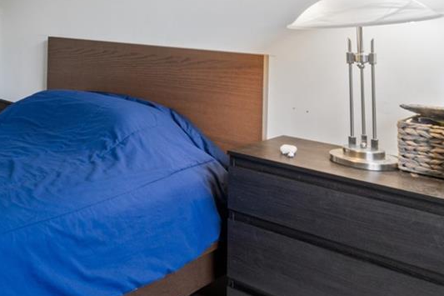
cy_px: -15
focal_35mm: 45
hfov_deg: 36.9
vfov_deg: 27.7
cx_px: -42
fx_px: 555
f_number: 9
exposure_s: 1/1.67
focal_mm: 10
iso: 200
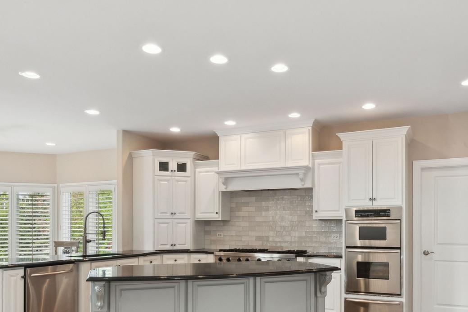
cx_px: 257
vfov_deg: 45.3
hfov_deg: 65.3
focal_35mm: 28
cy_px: 222
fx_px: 364
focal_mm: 12
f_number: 9
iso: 100
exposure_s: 1/8
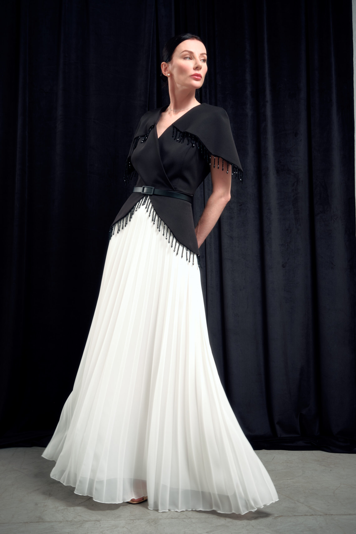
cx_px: 178
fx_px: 564
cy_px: 267
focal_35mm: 38
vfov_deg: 50.7
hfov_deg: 35.0
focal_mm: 25.6
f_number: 7.1
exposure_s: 1/125
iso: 125
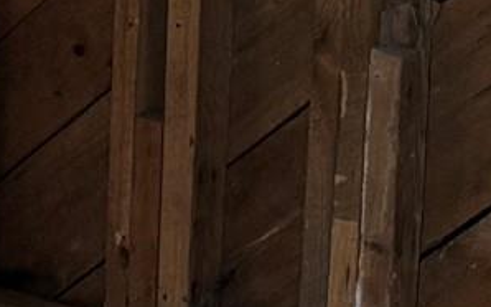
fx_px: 2341
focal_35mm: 175
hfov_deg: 10.1
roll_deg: -0.9
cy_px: -279
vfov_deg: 7.2
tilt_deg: -4.6
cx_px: -760
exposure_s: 1/112
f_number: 1.78
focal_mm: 6.76
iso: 200
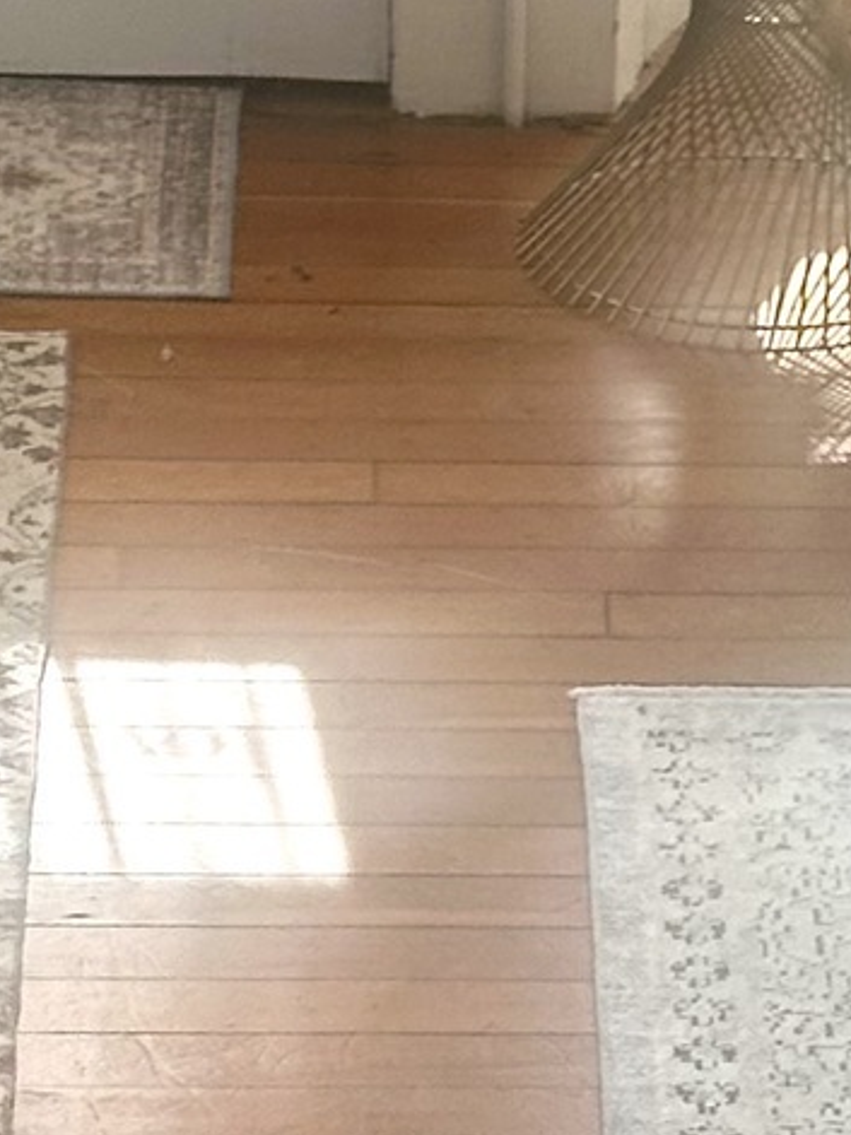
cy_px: 1227
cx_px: 588
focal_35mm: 235
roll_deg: -1.8
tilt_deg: -31.1
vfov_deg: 8.4
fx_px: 7706
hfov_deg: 6.3
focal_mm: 6.86
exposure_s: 1/810
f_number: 1.78
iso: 64
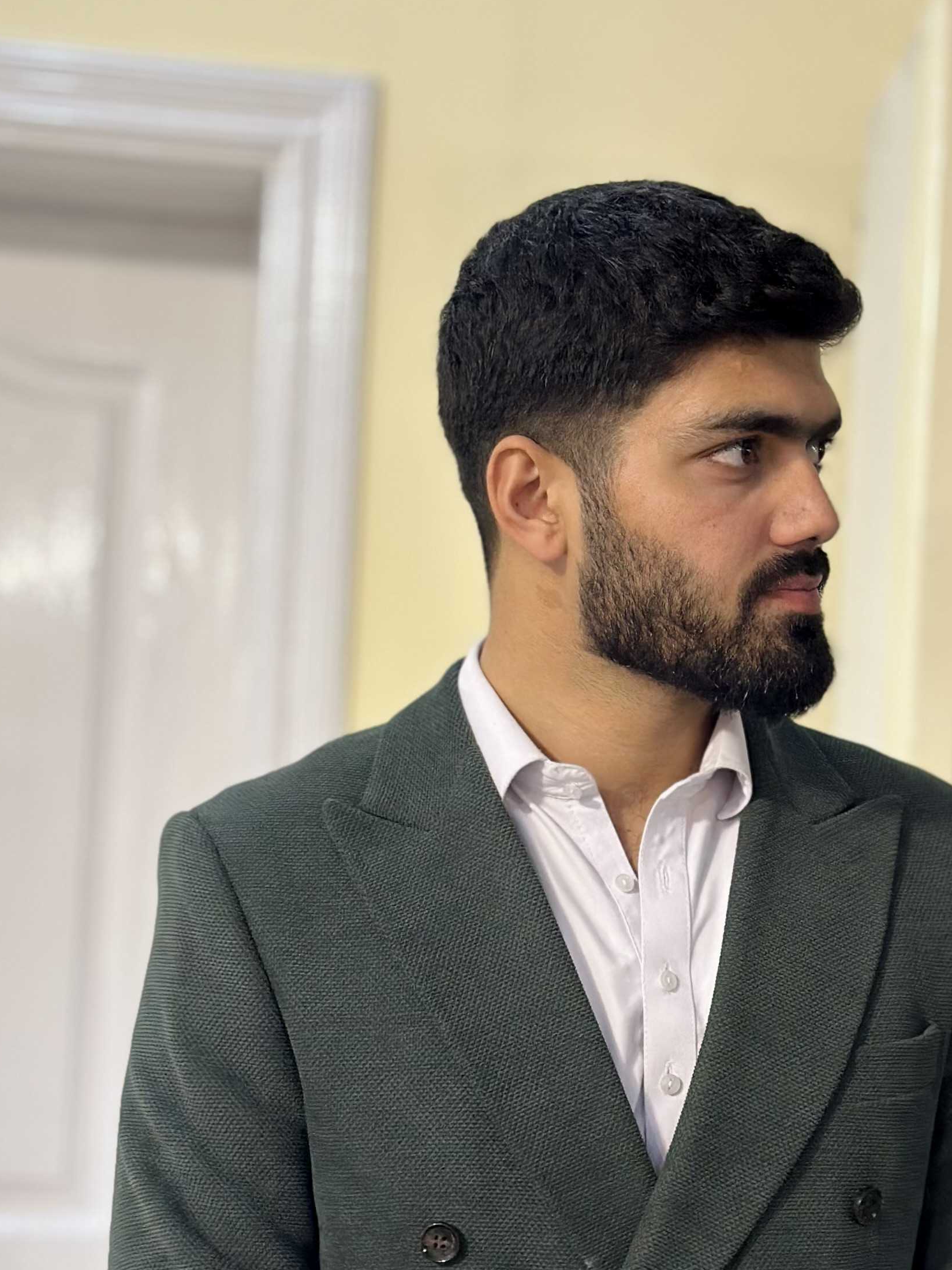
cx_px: 644
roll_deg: -3.3
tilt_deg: +2.2
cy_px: 773
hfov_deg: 16.7
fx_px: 3227
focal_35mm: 88
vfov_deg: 22.2
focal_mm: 6.86
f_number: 1.78
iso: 160
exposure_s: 1/100
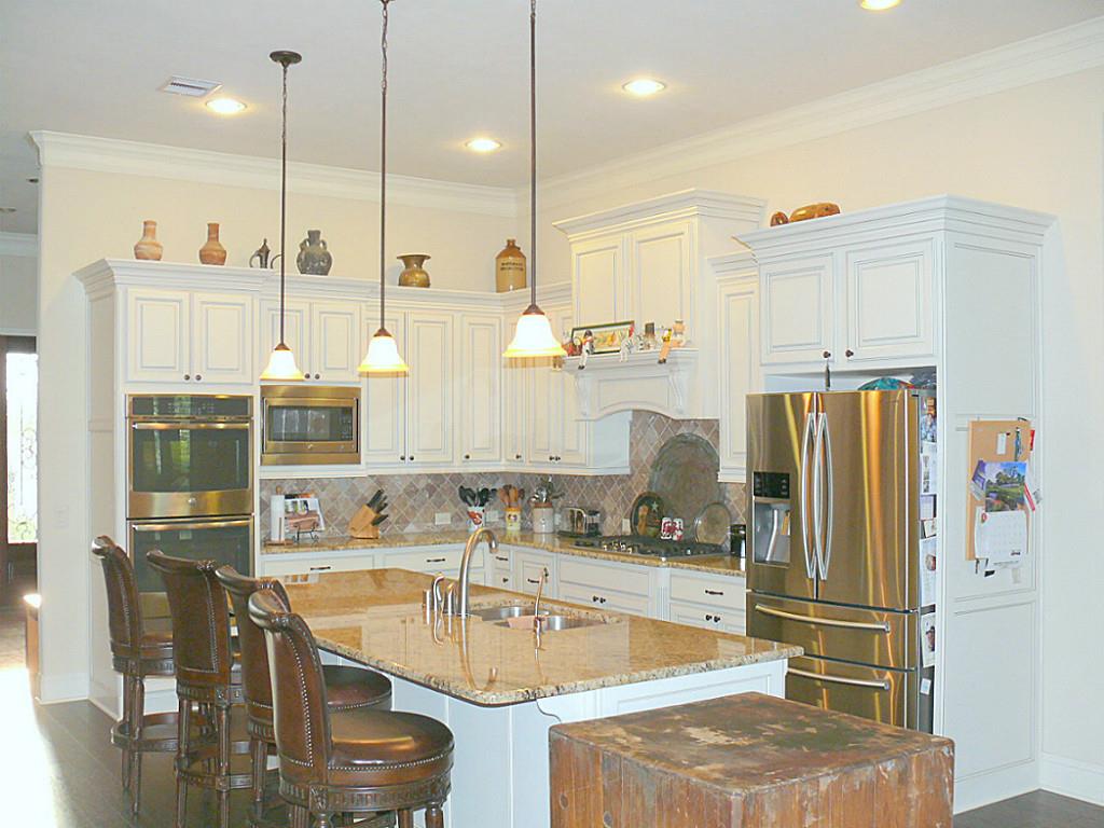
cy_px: 414
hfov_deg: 50.1
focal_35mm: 37
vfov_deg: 38.7
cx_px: 552
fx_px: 1180
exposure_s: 1/30
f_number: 2.8
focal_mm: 7.9
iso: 160
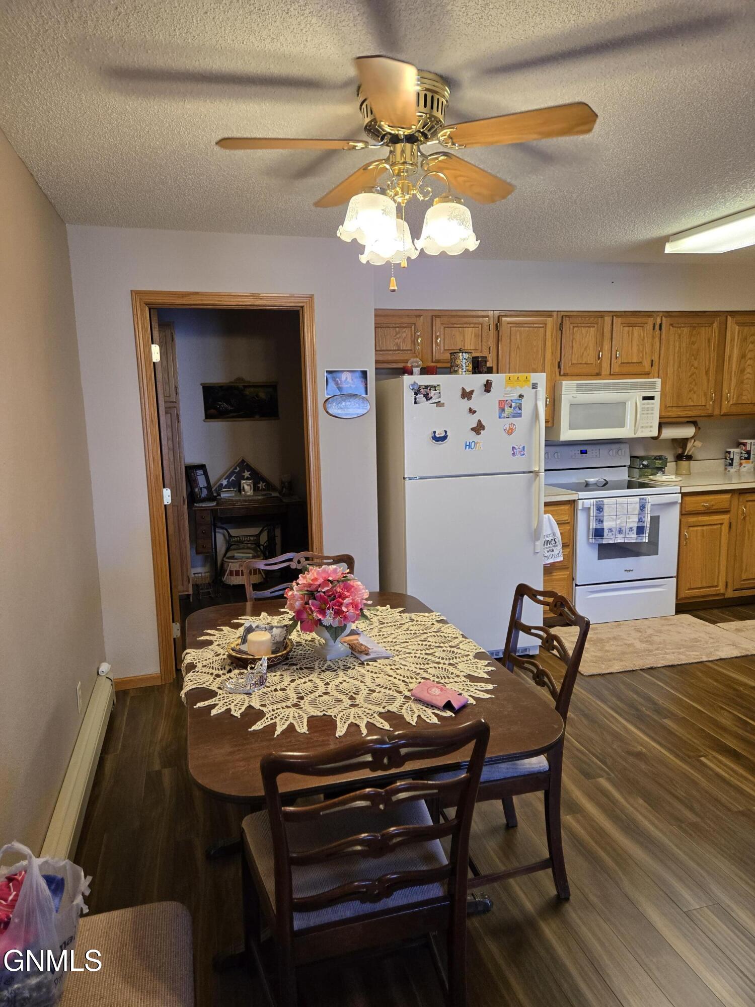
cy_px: 504
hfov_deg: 58.9
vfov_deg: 73.9
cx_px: 378
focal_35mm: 23
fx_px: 669
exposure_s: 1/120
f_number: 1.8
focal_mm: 5.4
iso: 160
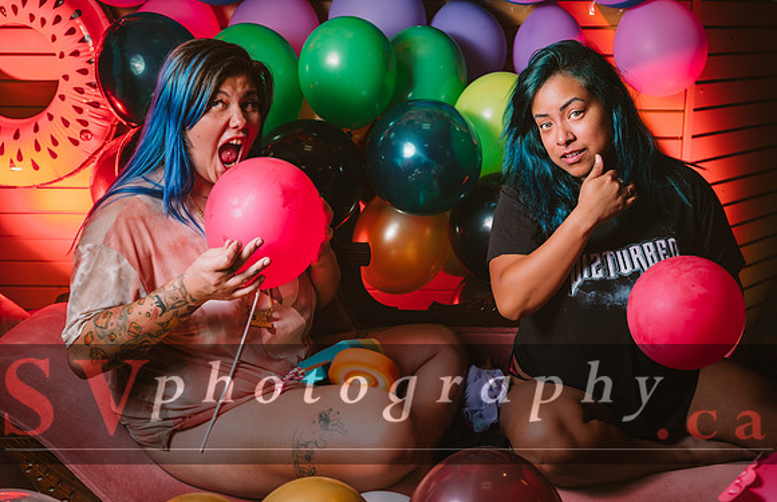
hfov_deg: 43.0
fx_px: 987
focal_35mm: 46
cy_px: 251
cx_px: 388
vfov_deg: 28.5
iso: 100
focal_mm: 55.5
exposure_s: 1/125
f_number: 4.5
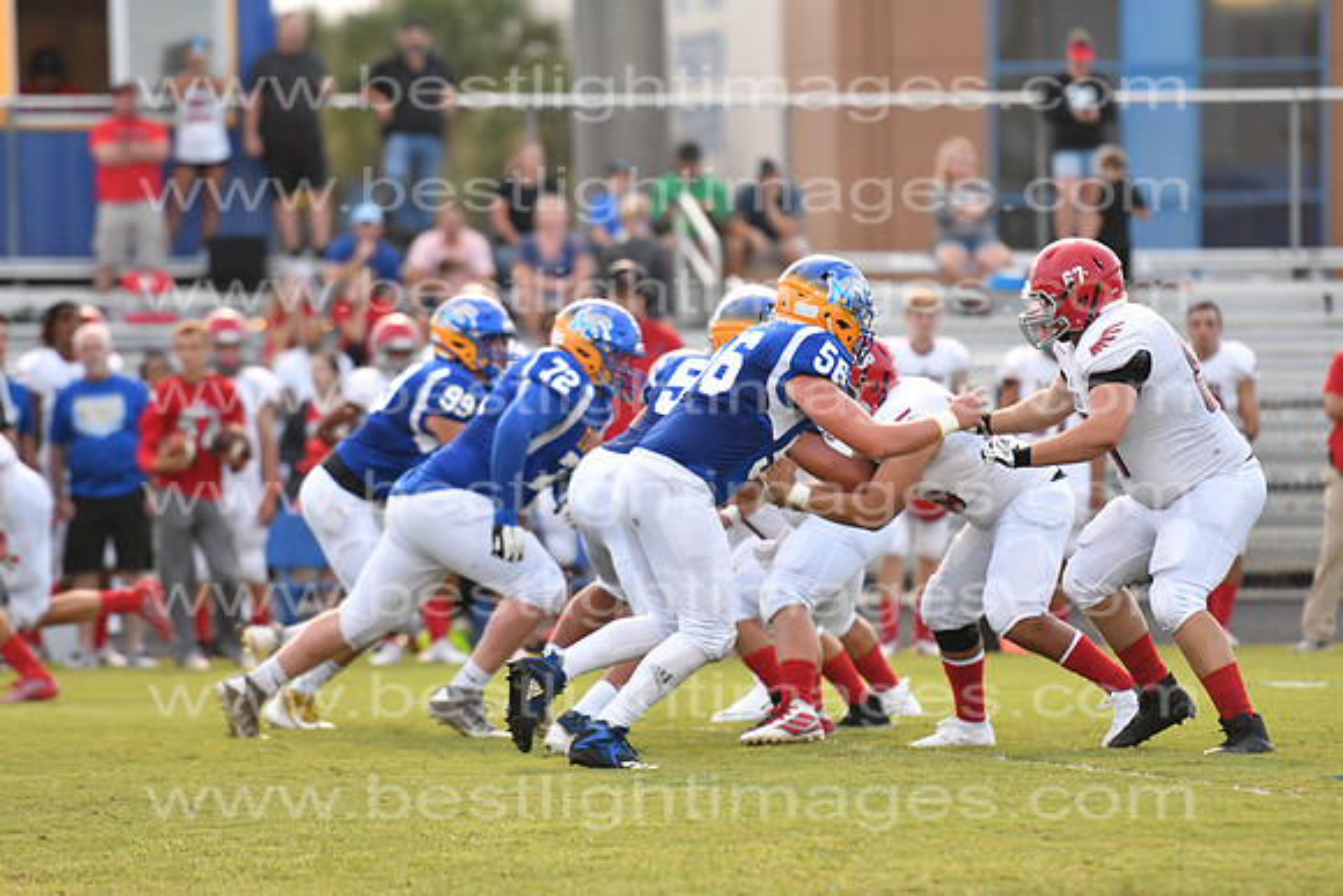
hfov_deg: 6.9
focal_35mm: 300
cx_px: 672
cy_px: 448
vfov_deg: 4.6
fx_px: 11194
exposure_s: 1/640
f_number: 3.2
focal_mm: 200
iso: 1600
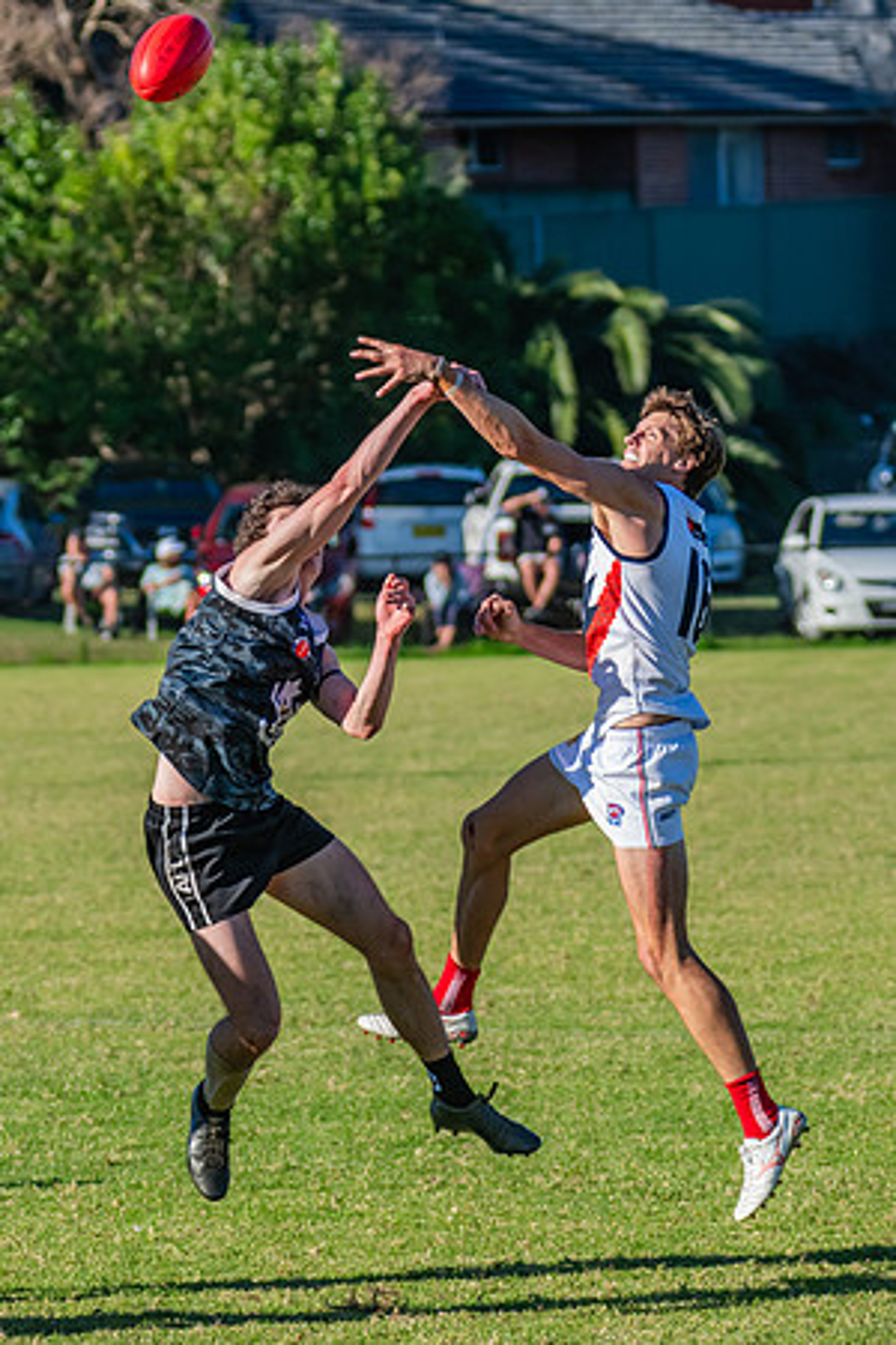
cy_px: 721
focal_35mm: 386
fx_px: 14419
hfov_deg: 3.6
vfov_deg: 5.3
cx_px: 358
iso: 800
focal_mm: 240
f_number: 8
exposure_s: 1/1600
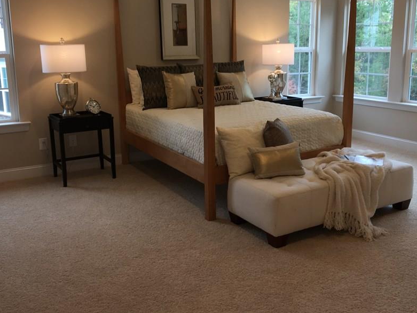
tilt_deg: -11.0
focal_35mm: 38
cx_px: 230
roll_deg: +0.5
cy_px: 131
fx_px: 458
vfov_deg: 37.6
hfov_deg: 48.9
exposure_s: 1/30
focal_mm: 4.15
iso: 32
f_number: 2.2
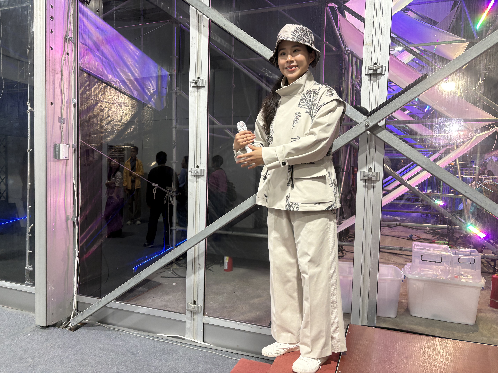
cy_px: 186
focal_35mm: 26
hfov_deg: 67.3
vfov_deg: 53.1
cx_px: 249
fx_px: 374
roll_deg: -0.8
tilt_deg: -2.9
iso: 80
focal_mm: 5.96
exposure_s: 1/60
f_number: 1.6
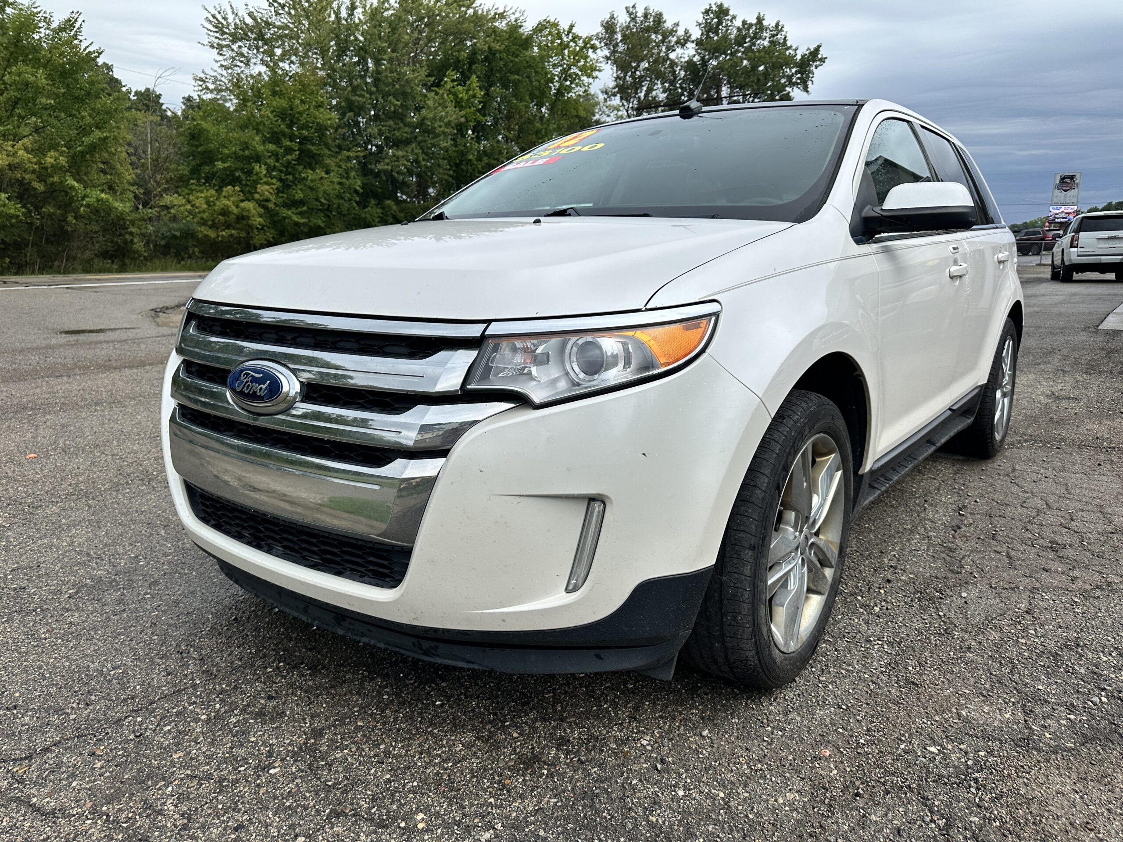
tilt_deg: -12.7
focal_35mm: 24
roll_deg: -1.3
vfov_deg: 56.8
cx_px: 562
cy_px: 421
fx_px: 779
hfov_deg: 71.6
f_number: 1.78
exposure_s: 1/1949
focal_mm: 6.86
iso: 80
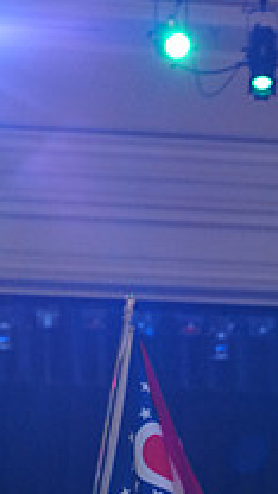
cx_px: 455
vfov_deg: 10.3
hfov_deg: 5.8
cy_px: 663
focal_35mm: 205
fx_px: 2686
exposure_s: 1/400
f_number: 2.8
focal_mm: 70
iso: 2500
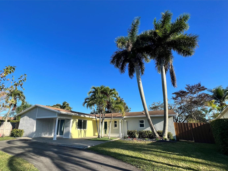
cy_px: 98
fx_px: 99
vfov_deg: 81.2
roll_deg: -0.3
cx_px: 103
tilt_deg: +15.0
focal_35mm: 15
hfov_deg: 97.9
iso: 32
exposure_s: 1/1220
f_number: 1.8
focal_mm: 1.57
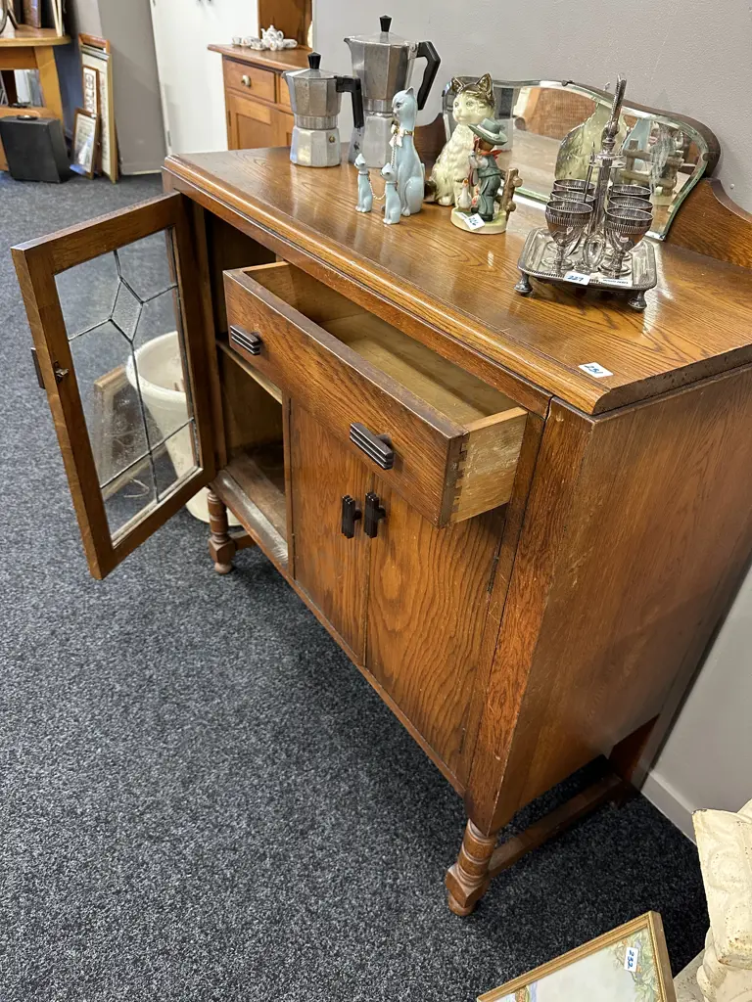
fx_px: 695
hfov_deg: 56.8
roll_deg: -3.3
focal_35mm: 24
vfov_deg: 71.6
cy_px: 501
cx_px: 376
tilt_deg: -36.6
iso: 320
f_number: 1.78
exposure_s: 1/50
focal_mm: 6.86
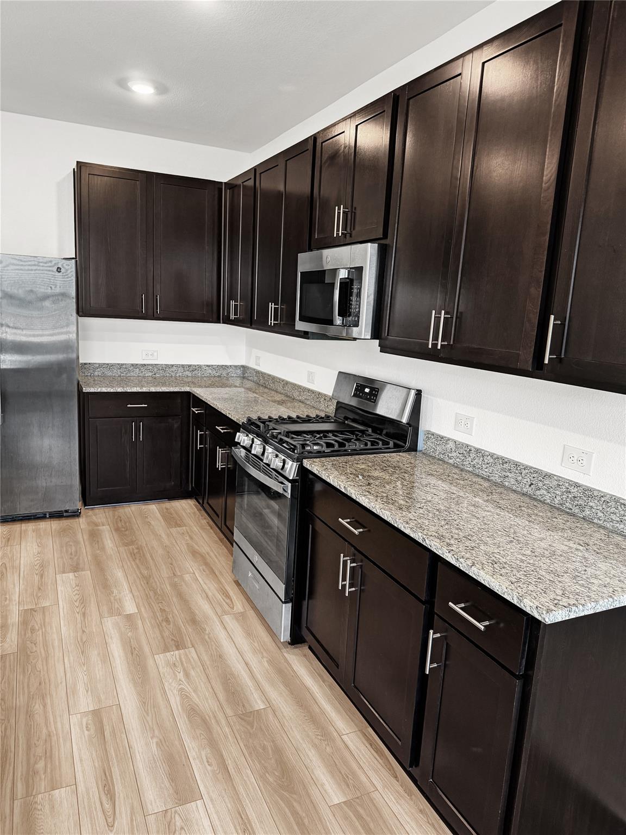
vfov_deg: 71.6
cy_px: 418
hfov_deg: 56.8
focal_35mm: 24
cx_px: 313
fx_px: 579
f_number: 1.8
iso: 160
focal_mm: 6.76
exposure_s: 1/60
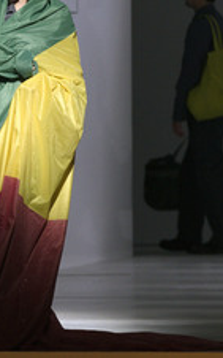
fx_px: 4157
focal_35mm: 427
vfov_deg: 4.9
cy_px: 124
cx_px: 20
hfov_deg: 3.1
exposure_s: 1/100
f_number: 4
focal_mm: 210
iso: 1600
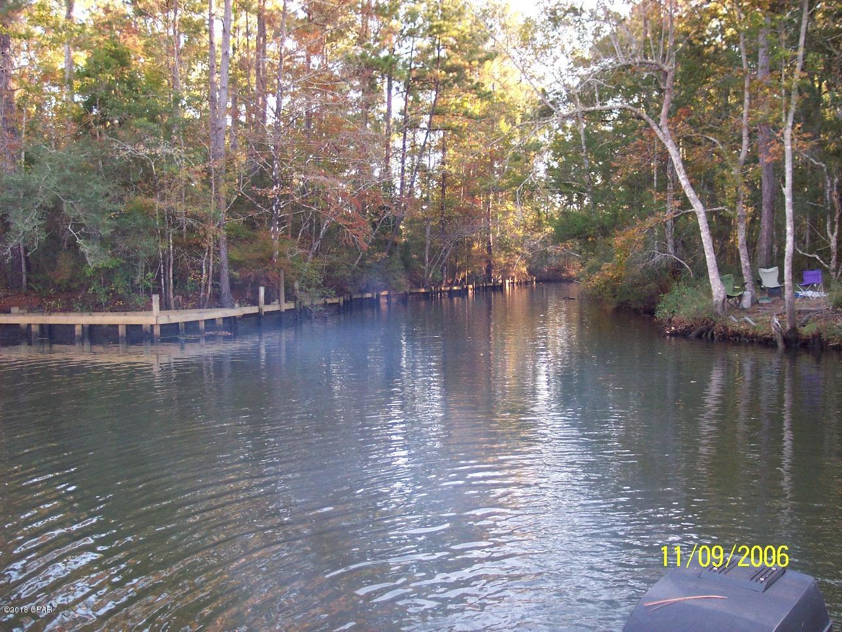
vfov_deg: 37.7
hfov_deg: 49.0
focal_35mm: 38
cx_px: 421
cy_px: 316
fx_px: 924
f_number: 2.8
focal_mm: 8
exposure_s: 1/60
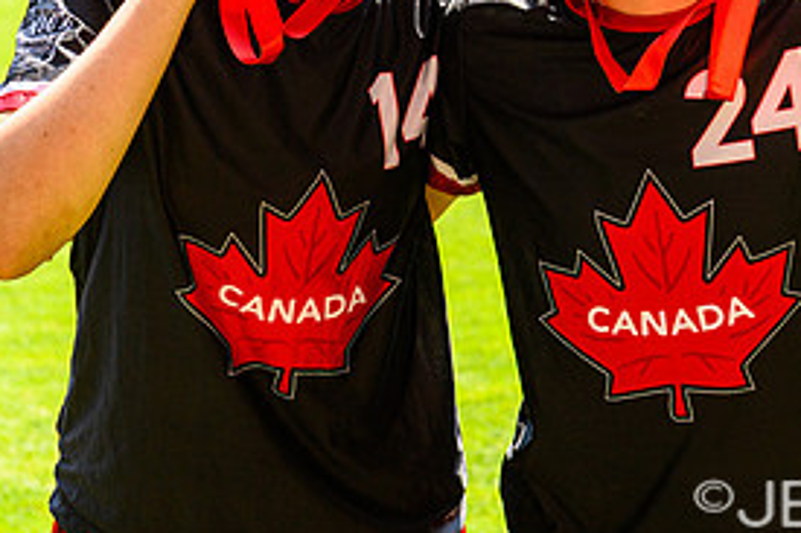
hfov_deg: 15.1
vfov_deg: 10.0
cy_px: 59
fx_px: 3024
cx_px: 491
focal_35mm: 136
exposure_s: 1/200
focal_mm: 60
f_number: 5.6
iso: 160
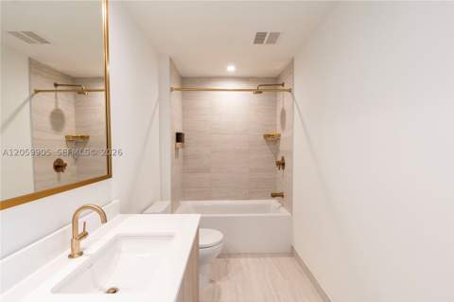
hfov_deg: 95.0
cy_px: 151
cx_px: 227
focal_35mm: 16
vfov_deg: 71.9
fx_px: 208
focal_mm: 11
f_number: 8
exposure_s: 1/13
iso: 800
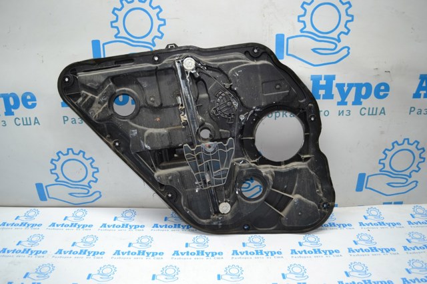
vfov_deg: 43.6
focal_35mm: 30
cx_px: 214
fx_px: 356
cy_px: 142
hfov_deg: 62.0
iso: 400
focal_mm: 20
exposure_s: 1/100
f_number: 4
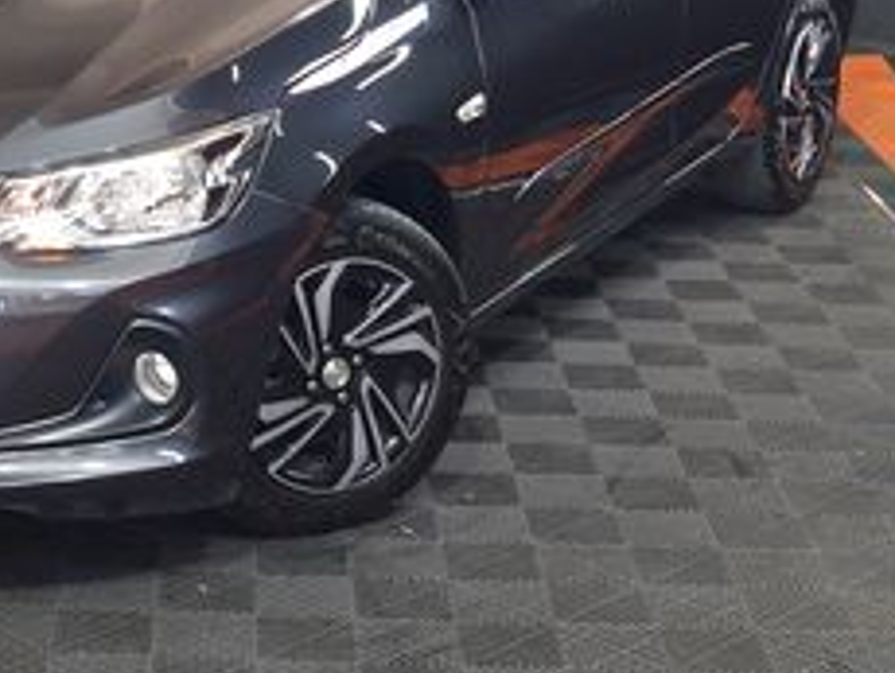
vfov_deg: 29.5
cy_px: 51
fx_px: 1216
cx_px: 210
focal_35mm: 47
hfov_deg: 39.2
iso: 250
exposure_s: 1/60
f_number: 1.8
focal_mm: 5.54
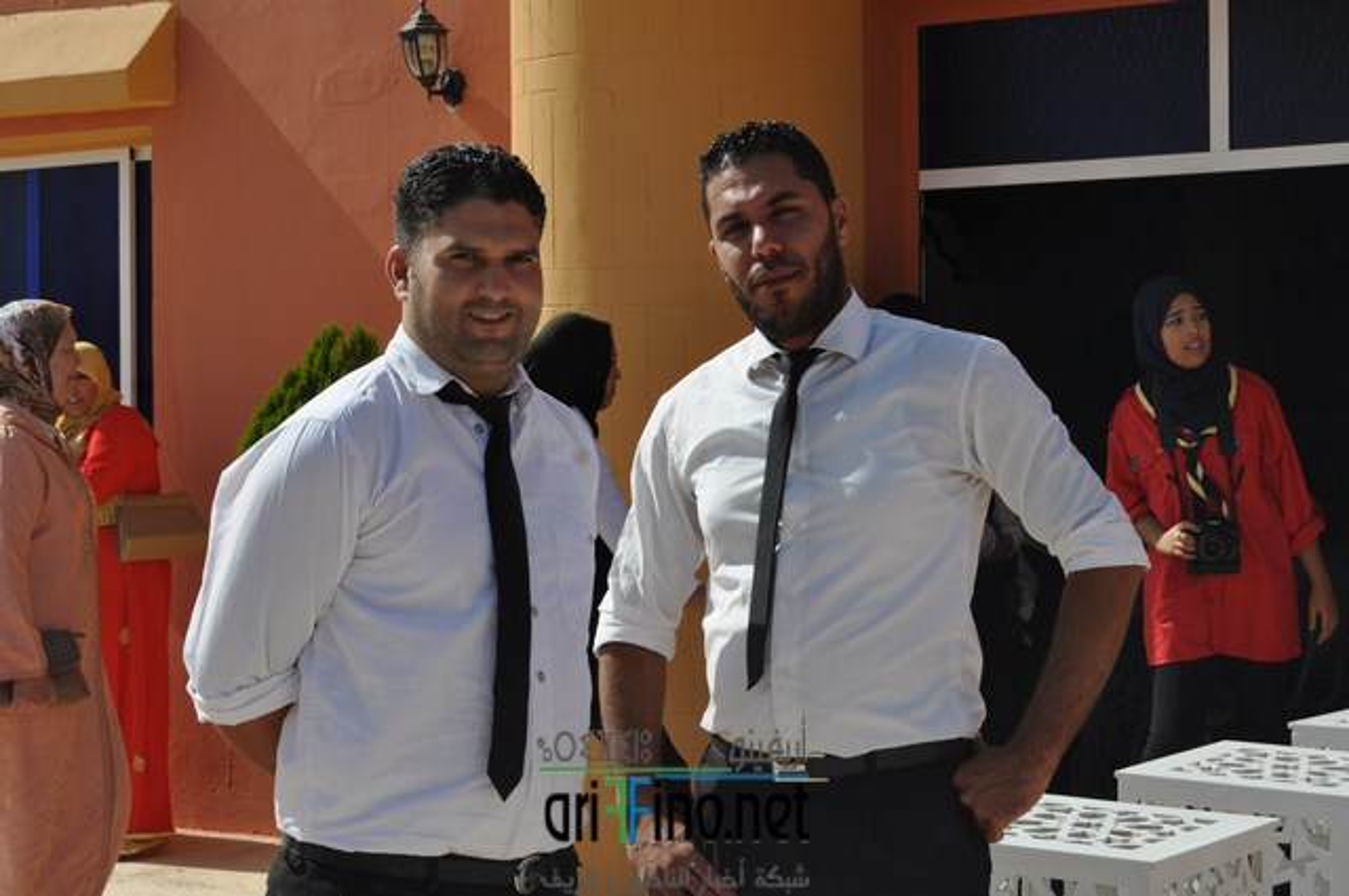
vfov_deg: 17.4
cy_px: 448
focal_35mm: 78
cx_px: 674
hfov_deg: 26.0
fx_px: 2919
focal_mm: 52
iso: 200
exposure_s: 1/500
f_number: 11
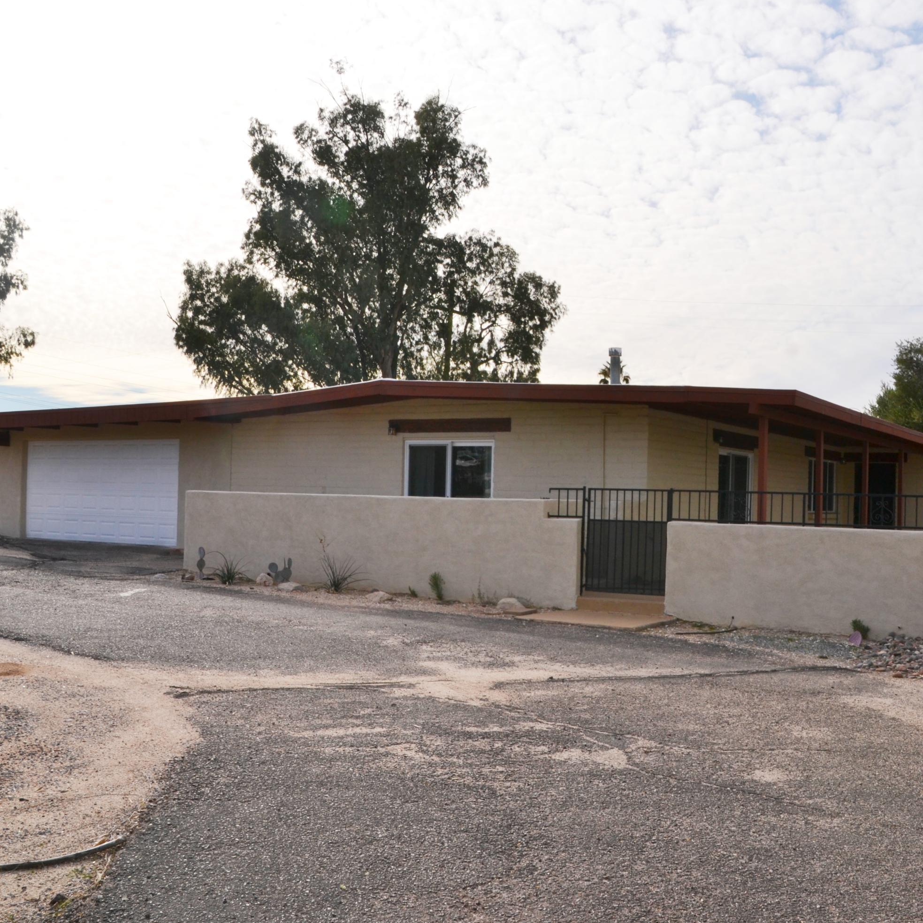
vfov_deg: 47.2
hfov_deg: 46.5
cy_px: 457
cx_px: 614
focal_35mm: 35
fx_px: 1056
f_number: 16
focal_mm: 18
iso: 100
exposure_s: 1/200
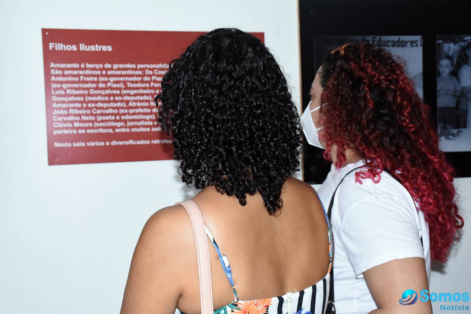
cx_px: 236
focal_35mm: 60
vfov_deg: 22.6
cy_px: 157
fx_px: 785
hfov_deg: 33.4
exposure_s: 1/100
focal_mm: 40
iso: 800
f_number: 8
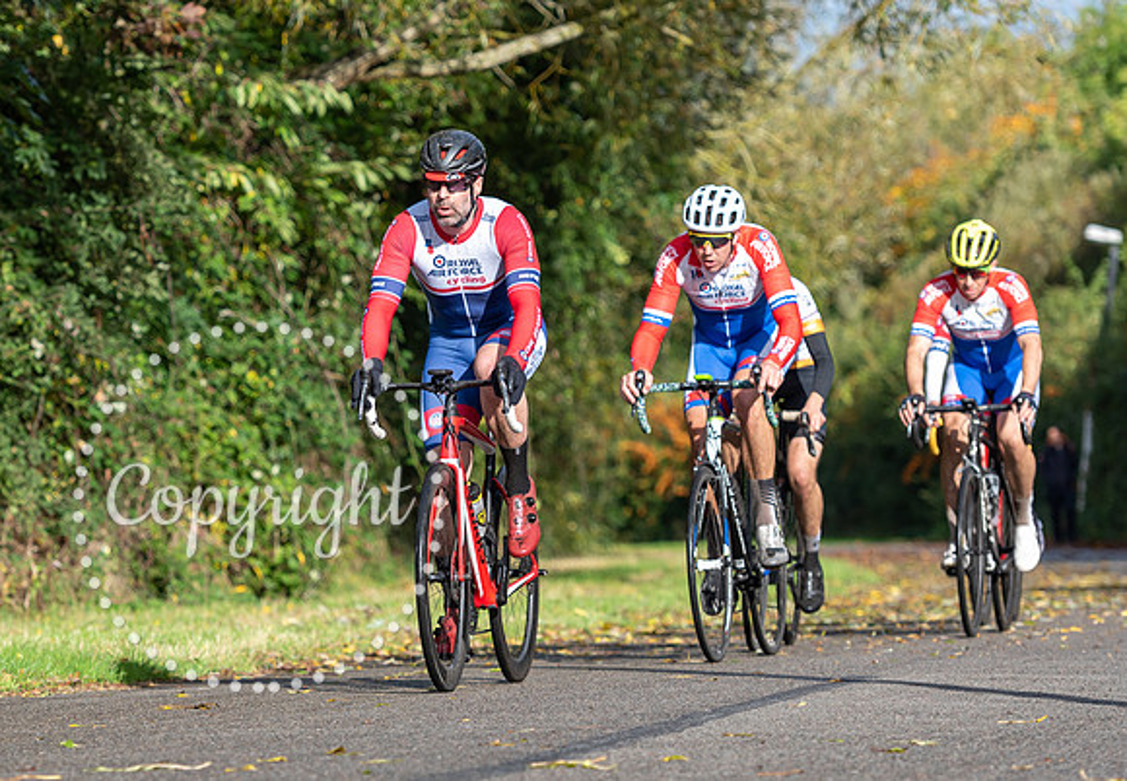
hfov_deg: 9.9
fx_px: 6475
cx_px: 431
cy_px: 352
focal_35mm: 204
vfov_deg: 6.9
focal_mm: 130
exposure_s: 1/1250
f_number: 3.5
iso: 200
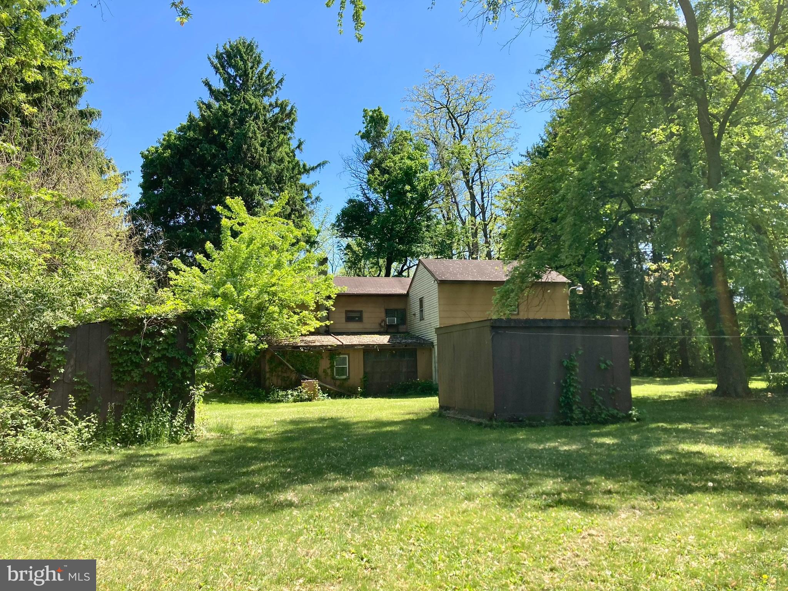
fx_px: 637
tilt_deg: +10.1
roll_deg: +0.9
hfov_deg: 63.4
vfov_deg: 49.7
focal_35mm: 28
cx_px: 394
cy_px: 296
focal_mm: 3.99
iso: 20
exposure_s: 1/787
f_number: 1.8
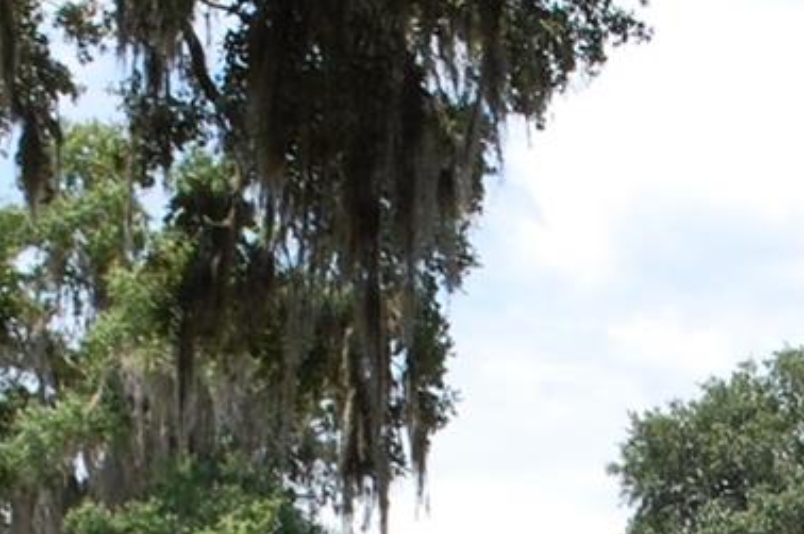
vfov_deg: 6.6
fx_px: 4528
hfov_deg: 10.1
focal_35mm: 203
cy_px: 1056
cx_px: 574
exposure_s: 1/250
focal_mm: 32
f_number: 8
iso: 200
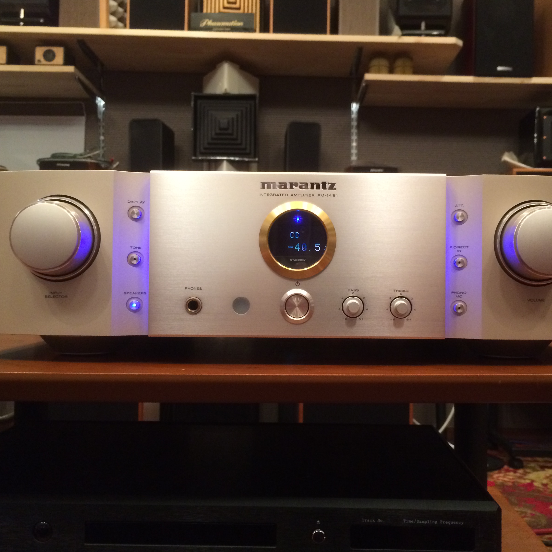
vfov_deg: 47.2
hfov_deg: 47.1
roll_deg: +0.0
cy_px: 273
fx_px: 631
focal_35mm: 35
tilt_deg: +1.6
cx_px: 308
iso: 320
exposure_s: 1/20
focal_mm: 4.15
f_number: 2.2
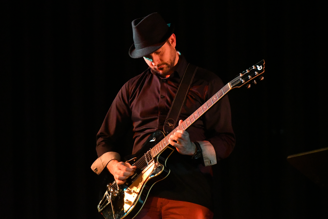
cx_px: 164
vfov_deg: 5.9
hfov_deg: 8.9
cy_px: 110
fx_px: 2118
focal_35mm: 232
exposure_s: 1/125
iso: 16000
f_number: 6
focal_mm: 155
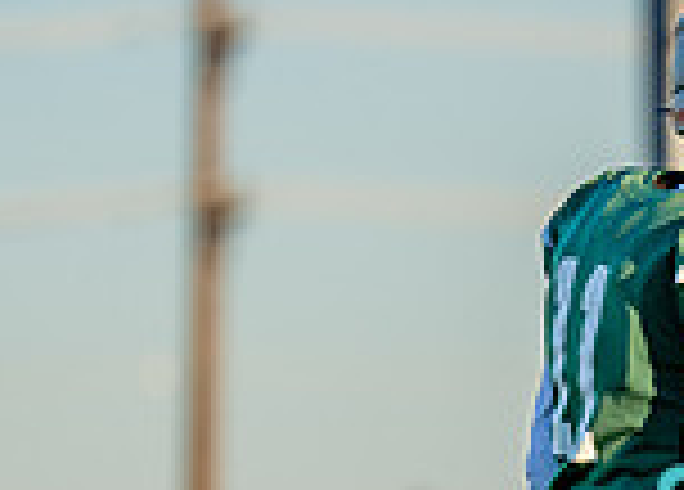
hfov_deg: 2.1
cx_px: 640
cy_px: 646
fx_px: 19063
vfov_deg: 1.5
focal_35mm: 980
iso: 200
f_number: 2.8
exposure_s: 1/2000
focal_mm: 200
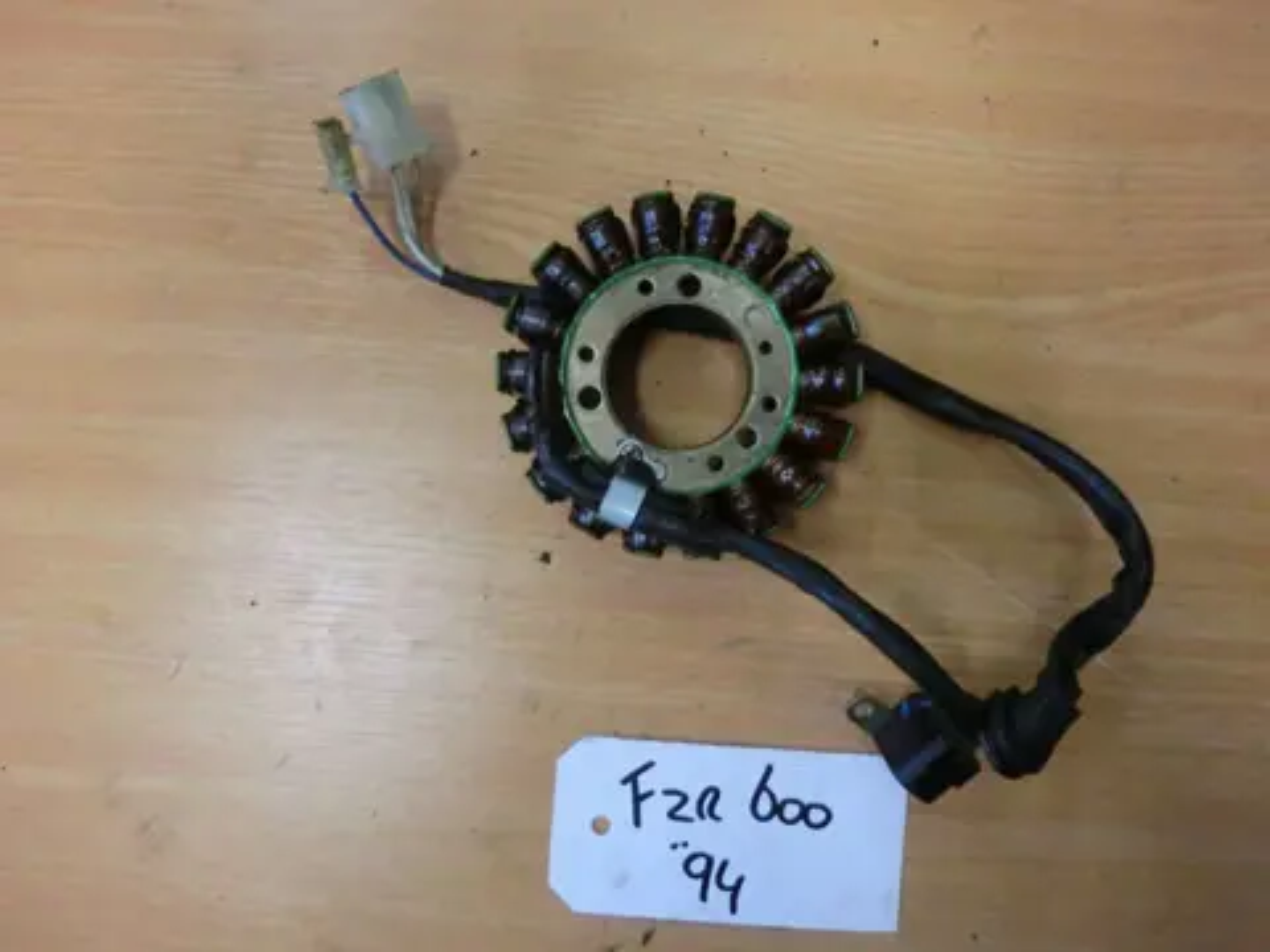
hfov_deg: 65.3
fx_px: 991
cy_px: 476
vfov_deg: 51.4
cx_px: 635
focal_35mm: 27
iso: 640
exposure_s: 1/60
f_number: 3.2
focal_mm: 4.9
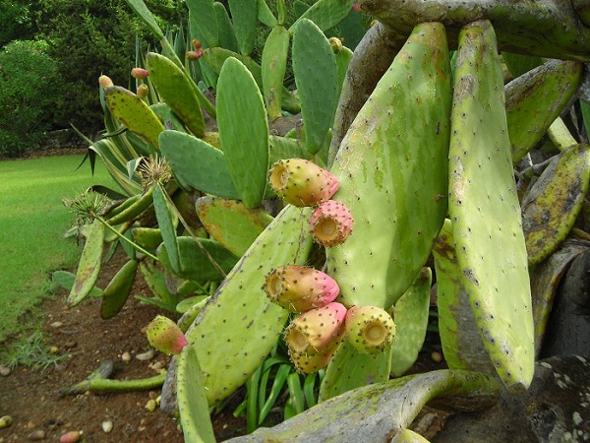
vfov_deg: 35.1
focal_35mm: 41
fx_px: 699
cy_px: 222
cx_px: 295
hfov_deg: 45.8
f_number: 3.3
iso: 50
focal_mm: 6.8
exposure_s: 1/109
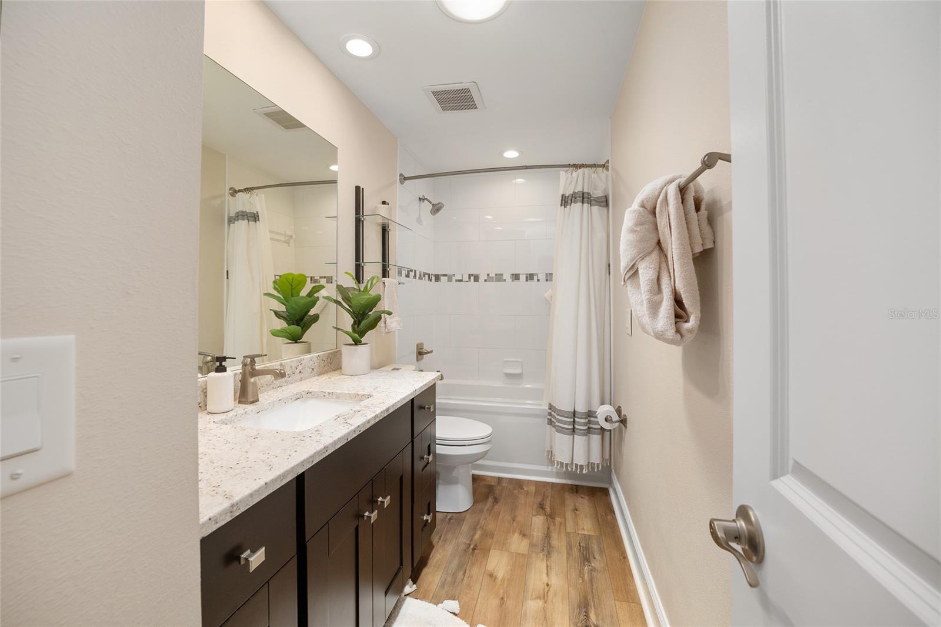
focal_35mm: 14
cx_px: 470
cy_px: 314
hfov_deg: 104.3
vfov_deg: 81.2
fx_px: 366
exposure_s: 1/25
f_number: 8
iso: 500
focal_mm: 14
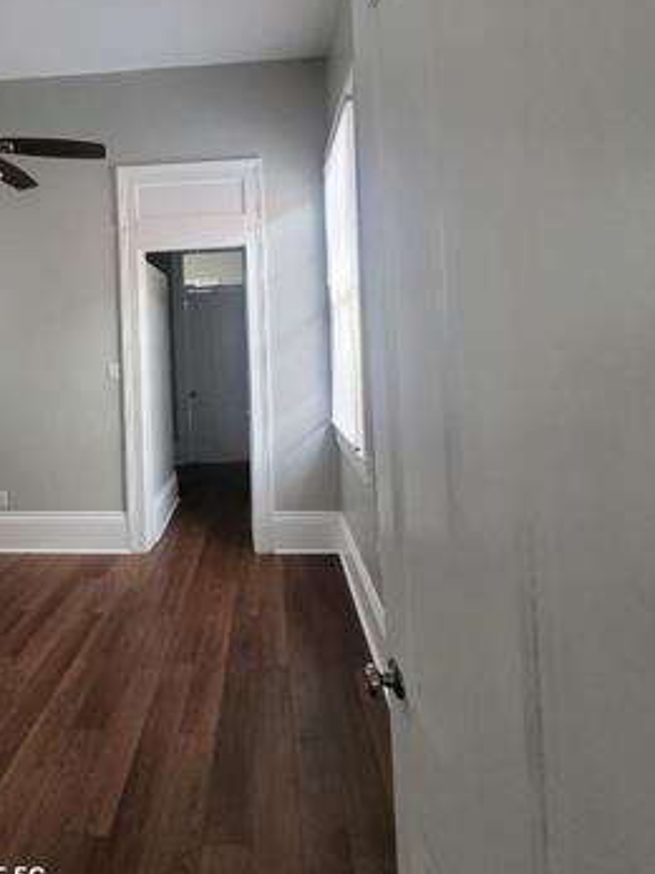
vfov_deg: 86.7
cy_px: 350
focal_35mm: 18
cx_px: 232
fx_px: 454
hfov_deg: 70.0
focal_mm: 1.74
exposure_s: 1/60.2
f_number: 2.2
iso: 400
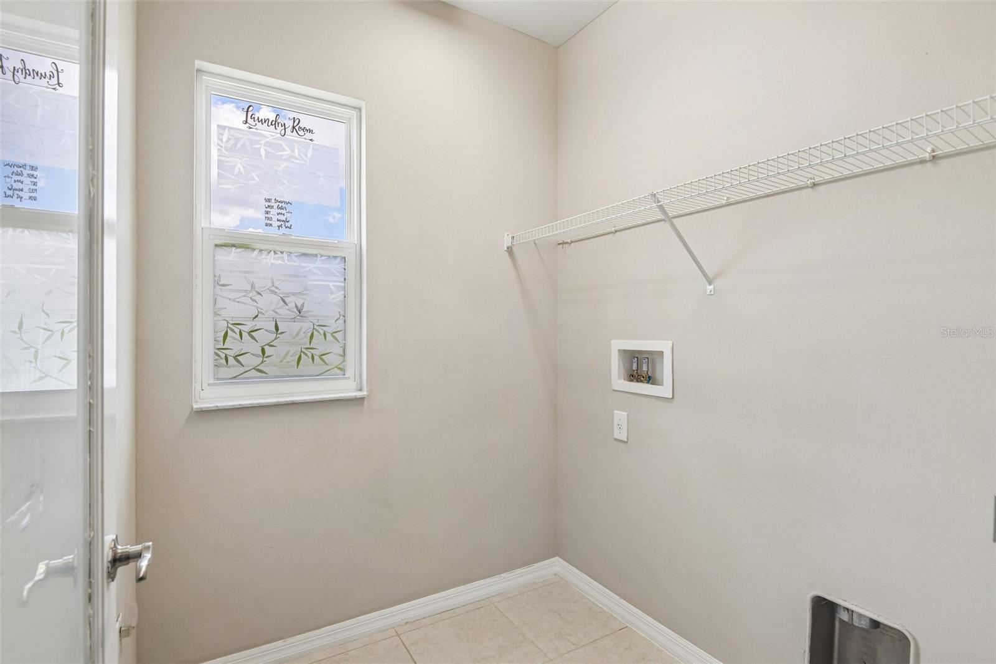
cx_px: 498
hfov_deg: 96.7
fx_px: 443
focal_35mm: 16
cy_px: 332
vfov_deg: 73.7
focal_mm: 16
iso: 400
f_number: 8
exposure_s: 1/100
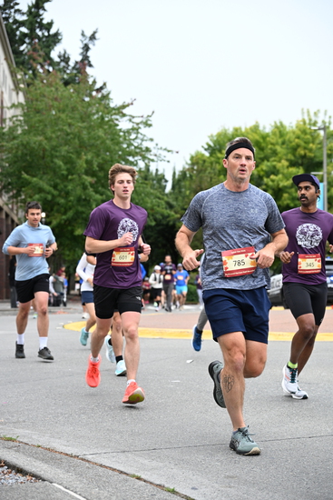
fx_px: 901
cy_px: 250
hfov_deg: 20.9
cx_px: 166
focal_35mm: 65
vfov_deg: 31.0
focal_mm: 65
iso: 1600
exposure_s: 1/800
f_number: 4
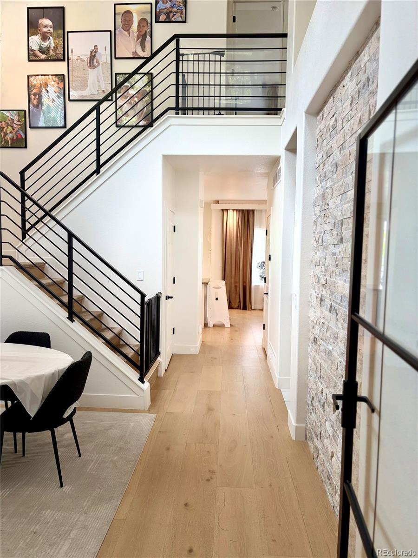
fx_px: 419
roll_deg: -1.7
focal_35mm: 26
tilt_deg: -4.2
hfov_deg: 53.1
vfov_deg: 67.3
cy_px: 279
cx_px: 209
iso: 100
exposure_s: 1/120
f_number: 1.6
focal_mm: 5.96
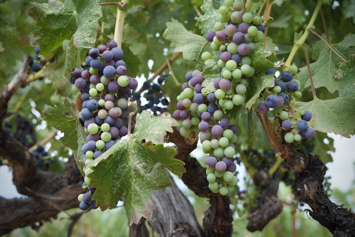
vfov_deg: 22.6
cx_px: 178
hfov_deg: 33.4
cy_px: 118
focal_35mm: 60
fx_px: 592
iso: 100
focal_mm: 40
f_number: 5
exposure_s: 1/250
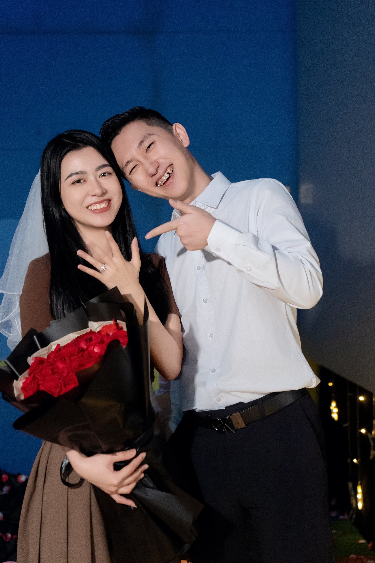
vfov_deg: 33.4
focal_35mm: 60
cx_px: 188
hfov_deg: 22.6
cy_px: 282
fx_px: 937
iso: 4000
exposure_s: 1/161
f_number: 4
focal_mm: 60
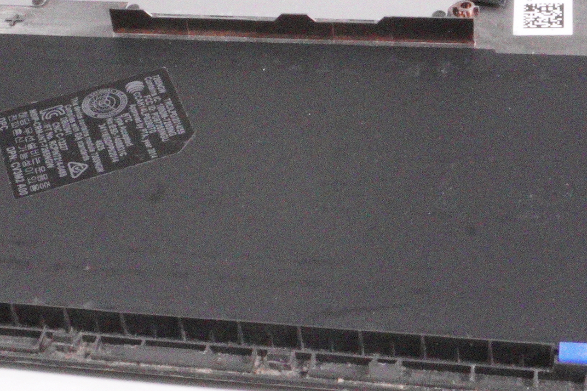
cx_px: 281
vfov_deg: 15.4
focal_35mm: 88
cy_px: 164
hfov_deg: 23.0
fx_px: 1440
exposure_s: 1/200
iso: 12800
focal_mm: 21
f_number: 25
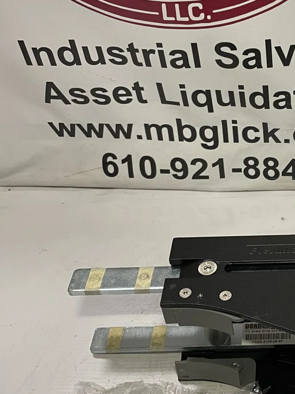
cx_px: 302
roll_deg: +0.8
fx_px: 625
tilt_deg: -41.6
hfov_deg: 25.1
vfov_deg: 34.9
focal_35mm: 55
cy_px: 188
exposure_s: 1/60
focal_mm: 4.2
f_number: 1.6
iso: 160
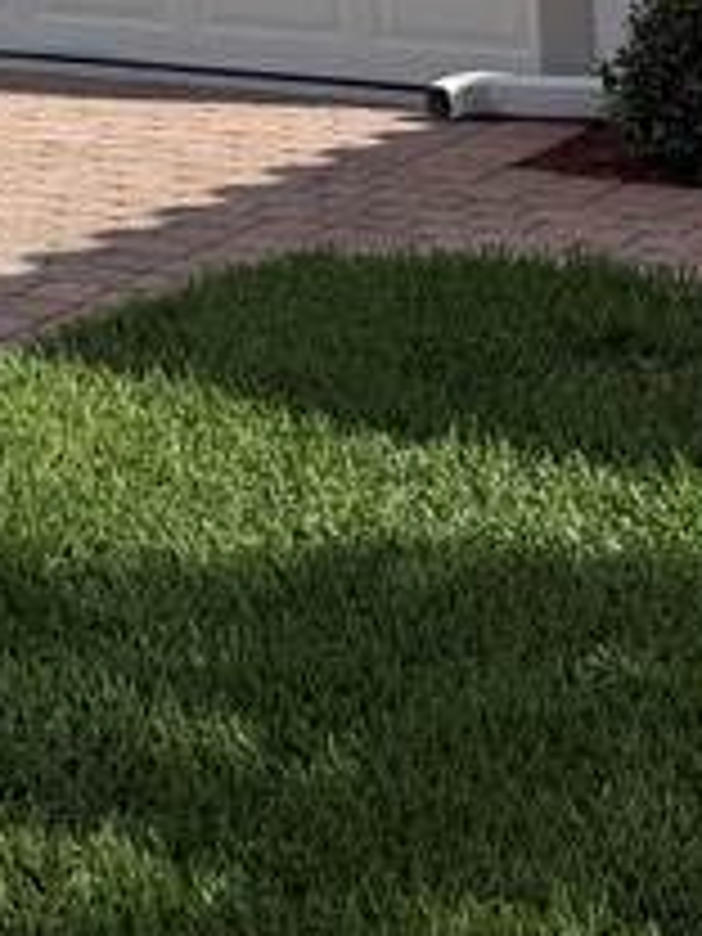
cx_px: -243
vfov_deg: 15.0
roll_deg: +0.1
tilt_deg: +5.1
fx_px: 3191
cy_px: -634
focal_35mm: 118
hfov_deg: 12.1
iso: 80
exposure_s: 1/6173
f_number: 1.78
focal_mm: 6.76
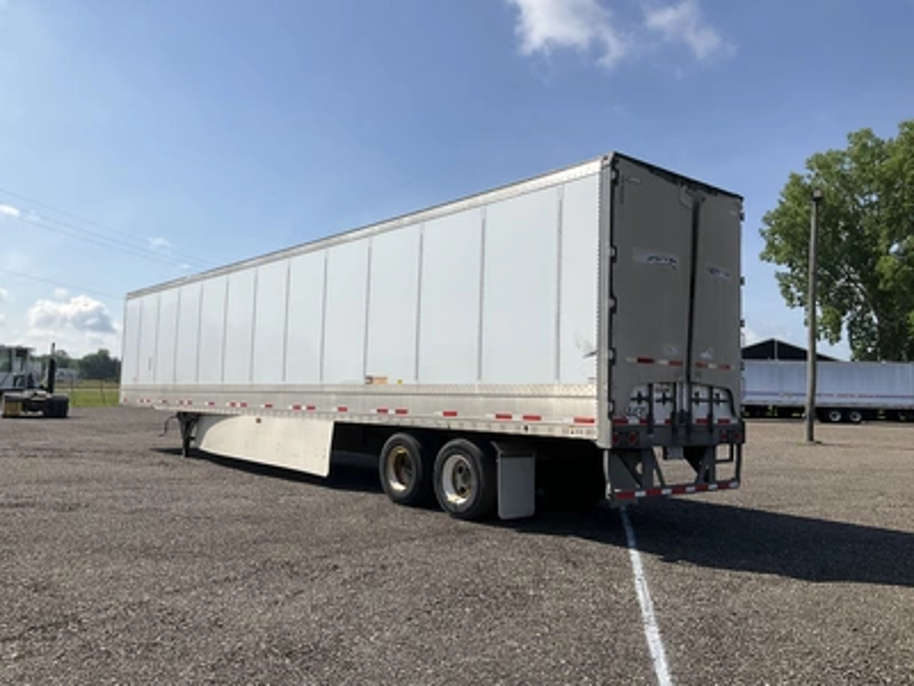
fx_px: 766
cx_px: 457
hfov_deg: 61.7
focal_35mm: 29
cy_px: 343
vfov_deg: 48.2
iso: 25
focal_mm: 3
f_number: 1.8
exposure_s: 1/3125
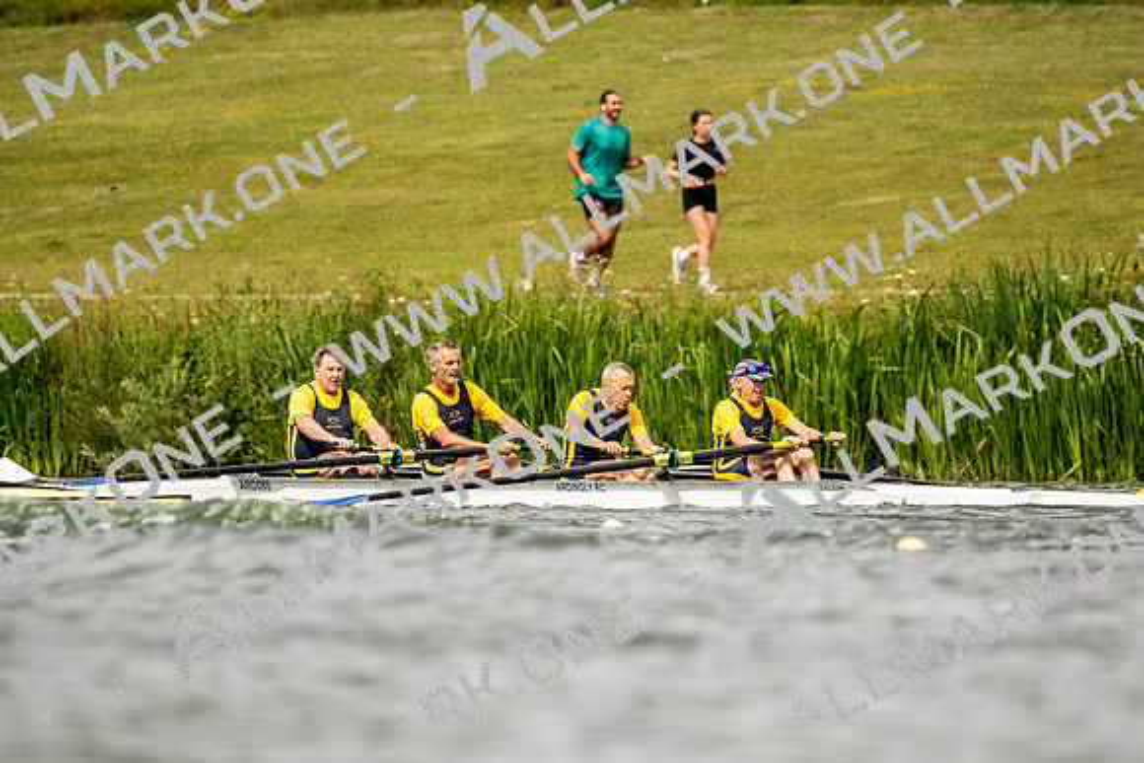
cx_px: 572
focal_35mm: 900
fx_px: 28605
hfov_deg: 2.3
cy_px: 382
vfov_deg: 1.5
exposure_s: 1/2000
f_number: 6.3
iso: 320
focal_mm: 600
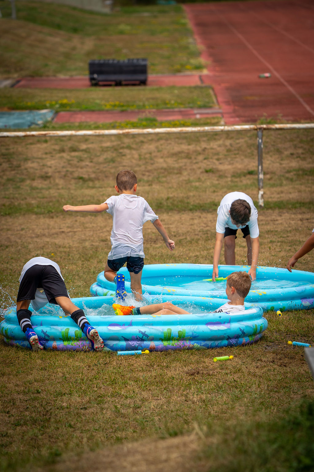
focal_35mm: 289
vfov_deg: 7.1
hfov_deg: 4.8
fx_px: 3781
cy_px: 236
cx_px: 157
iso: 200
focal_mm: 289
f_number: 7.1
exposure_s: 1/800
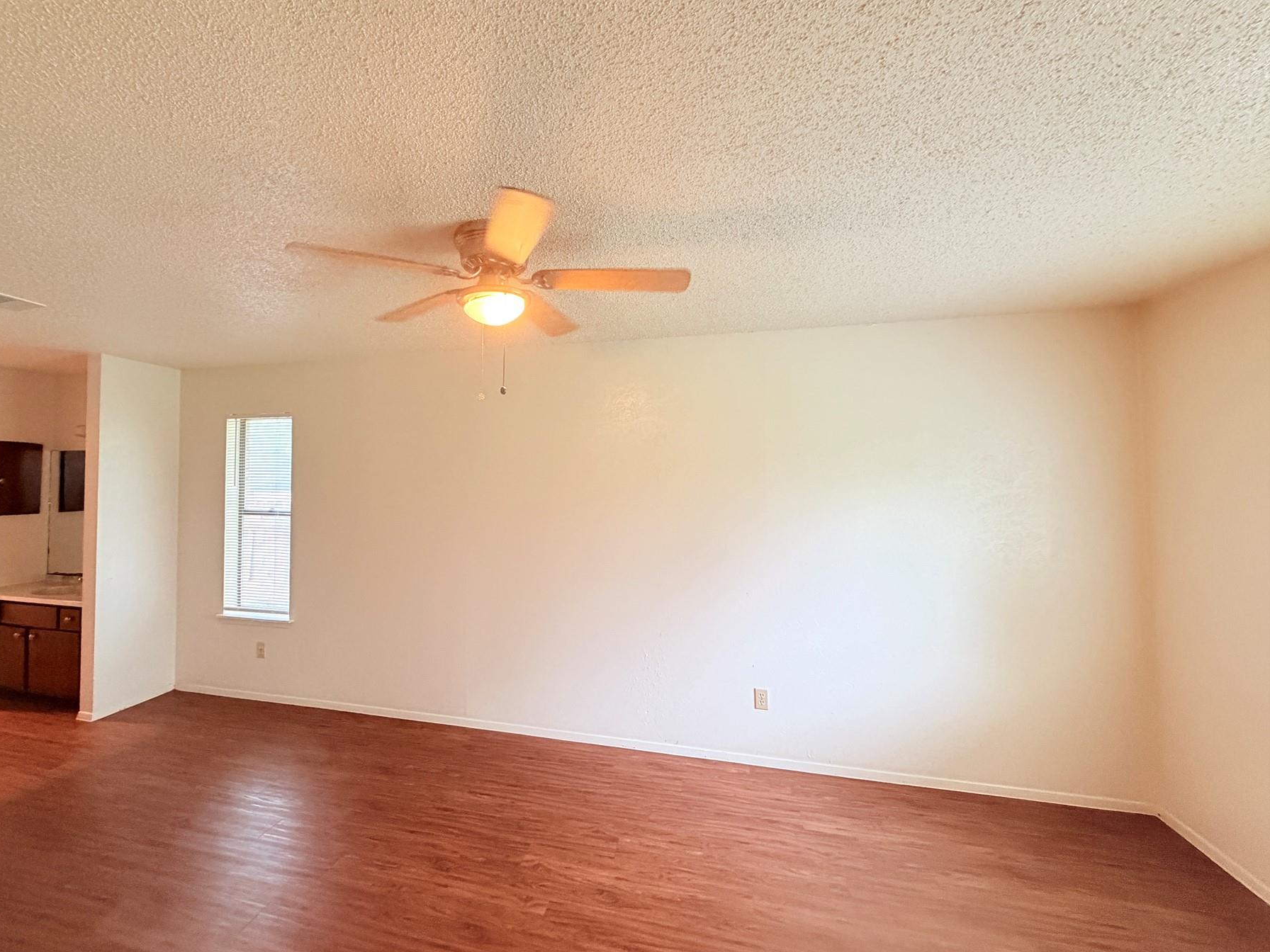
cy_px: 453
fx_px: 587
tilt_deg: +2.0
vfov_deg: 78.1
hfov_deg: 93.9
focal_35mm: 16
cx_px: 548
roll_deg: -0.2
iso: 400
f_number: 2.2
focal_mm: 2.22
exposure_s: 1/60
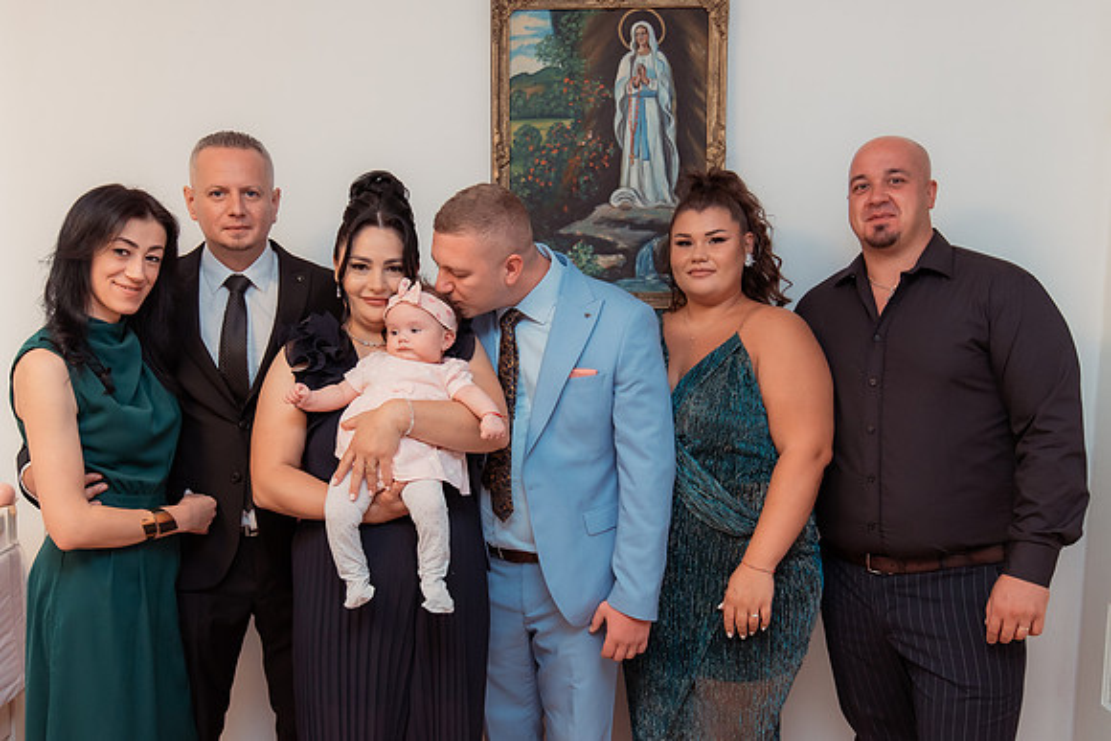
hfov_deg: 58.4
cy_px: 418
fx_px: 991
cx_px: 501
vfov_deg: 40.9
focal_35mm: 32
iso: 800
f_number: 2.8
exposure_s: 1/200
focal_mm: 24
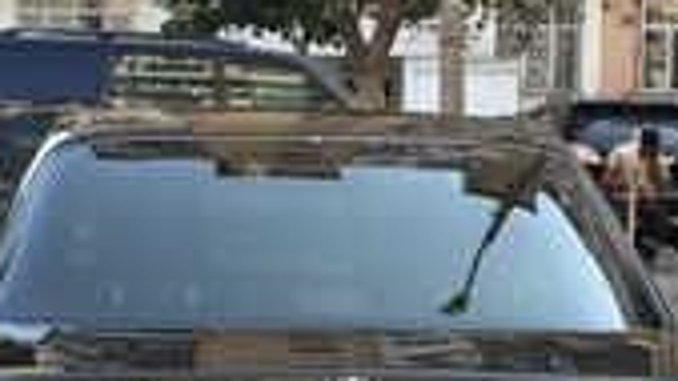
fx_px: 1672
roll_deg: +0.6
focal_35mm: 93
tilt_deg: -14.9
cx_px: 361
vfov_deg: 12.5
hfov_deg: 22.9
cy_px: 537
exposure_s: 1/224
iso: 32
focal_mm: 4.15
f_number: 2.2
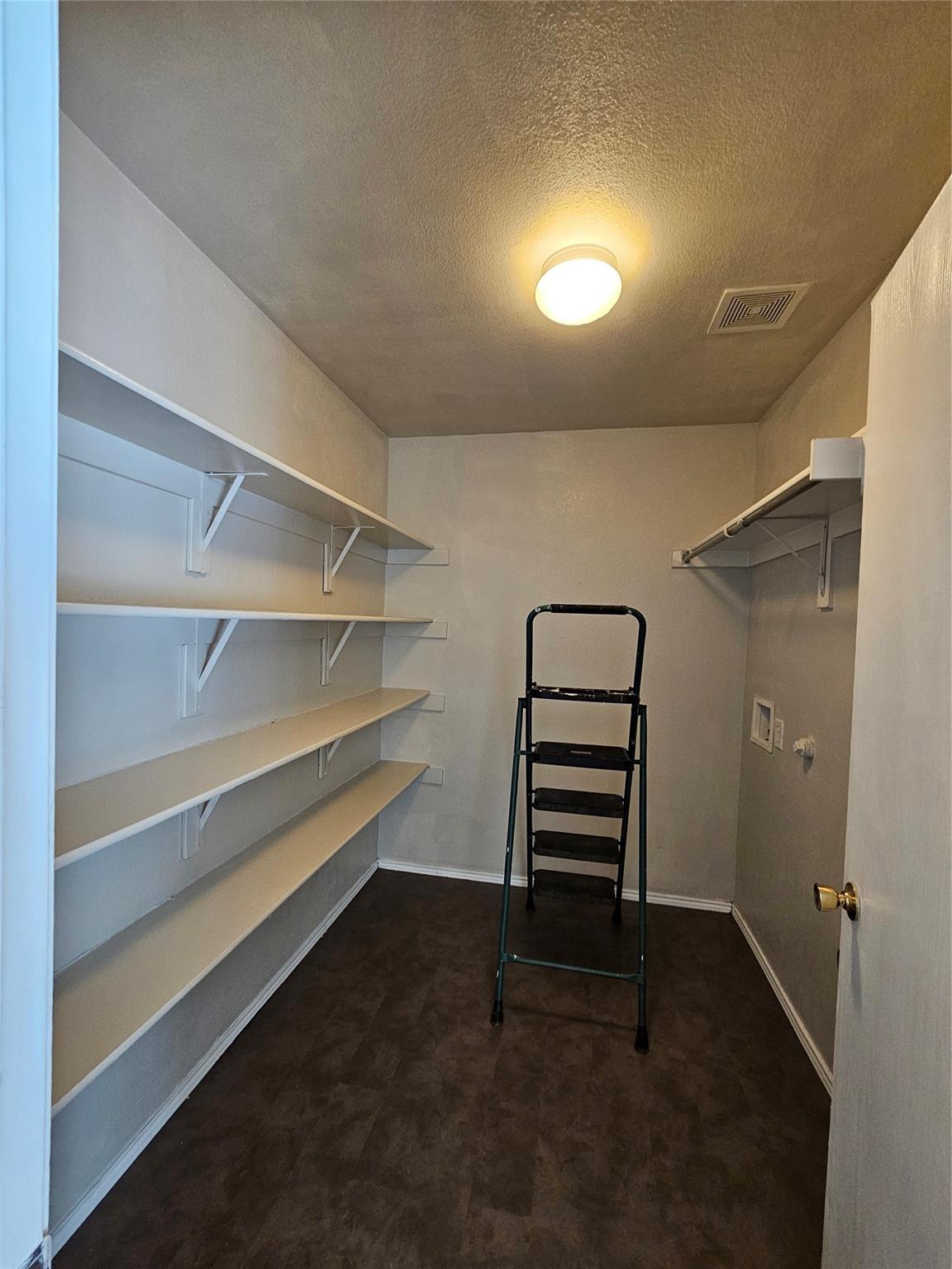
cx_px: 476
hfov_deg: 89.9
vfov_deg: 106.2
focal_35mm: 13
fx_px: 477
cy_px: 634
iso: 320
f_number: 2.2
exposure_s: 1/40
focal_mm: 2.2
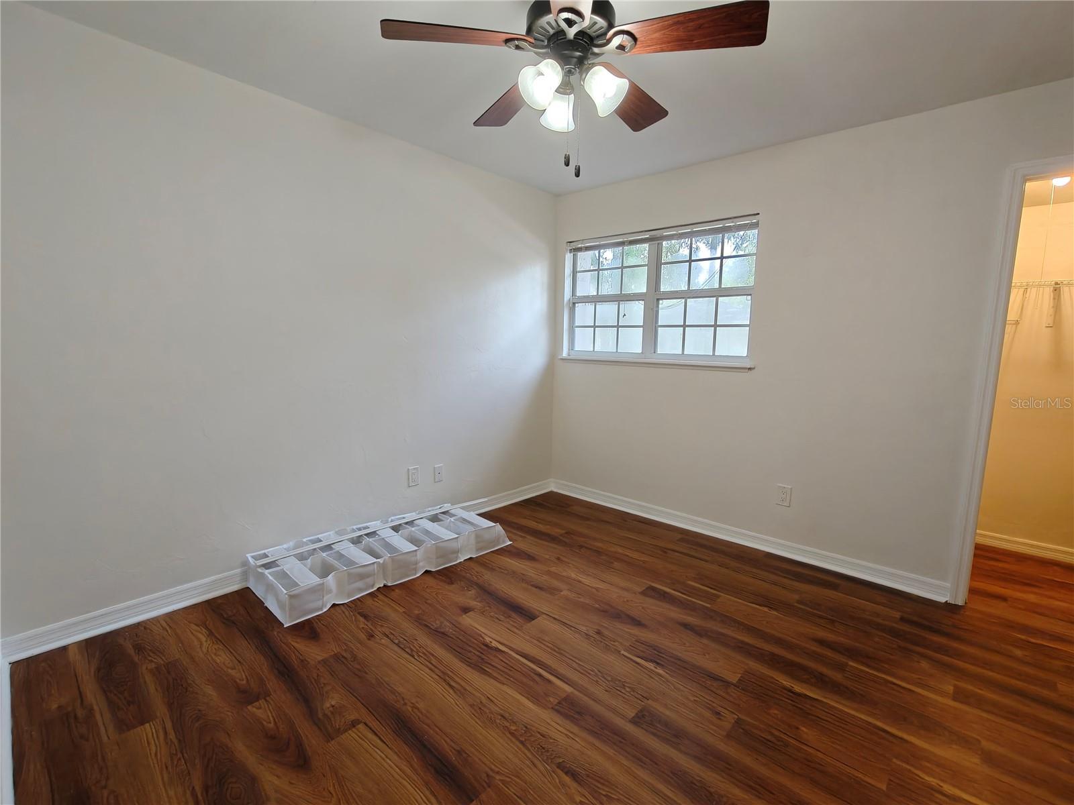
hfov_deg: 98.2
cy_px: 402
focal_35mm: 15
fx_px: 465
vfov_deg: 81.7
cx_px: 537
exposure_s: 1/120
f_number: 2
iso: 400
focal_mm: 2.3
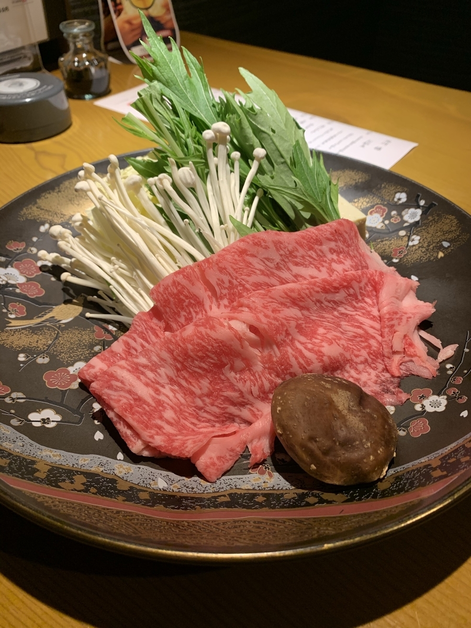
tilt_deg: -41.1
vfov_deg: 67.3
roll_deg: +0.8
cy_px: 314
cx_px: 236
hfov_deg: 53.1
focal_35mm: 26
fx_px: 472
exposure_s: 1/60
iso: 100
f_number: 1.8
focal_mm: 4.25
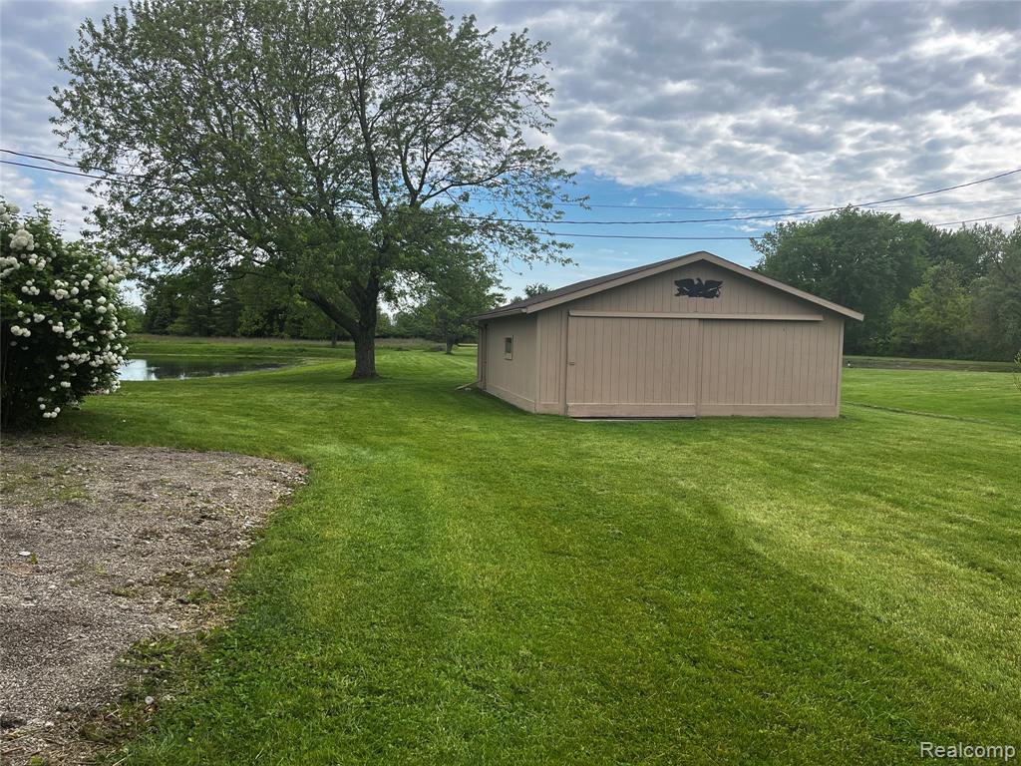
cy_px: 383
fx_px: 767
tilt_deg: -4.0
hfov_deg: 67.3
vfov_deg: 53.1
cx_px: 510
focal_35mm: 26
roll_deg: -0.9
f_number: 1.6
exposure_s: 1/1536
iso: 50
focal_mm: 5.1
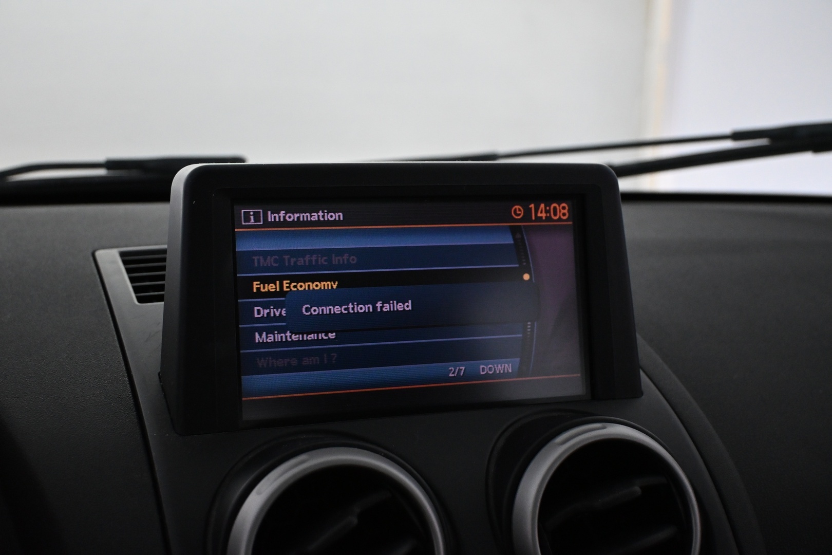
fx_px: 1092
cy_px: 278
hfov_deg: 41.7
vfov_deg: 28.5
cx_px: 416
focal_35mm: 47
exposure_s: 1/125
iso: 2800
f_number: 5
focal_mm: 31.5
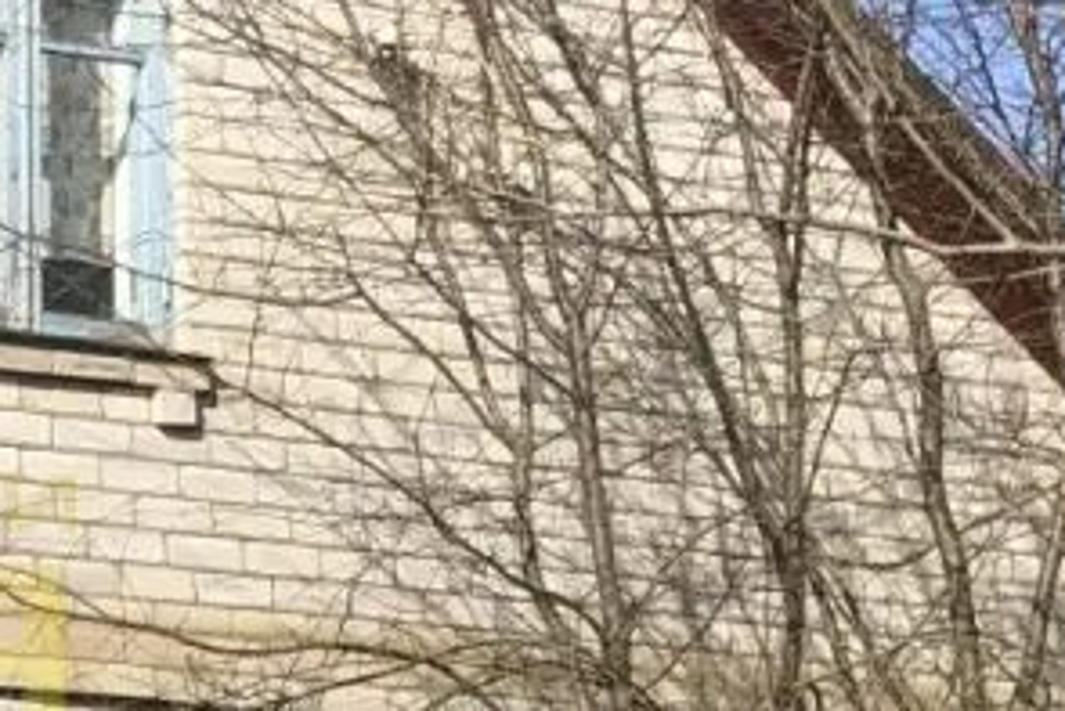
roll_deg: -2.5
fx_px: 4676
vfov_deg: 8.7
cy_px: 682
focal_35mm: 158
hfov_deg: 11.5
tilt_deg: +7.1
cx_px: -1191
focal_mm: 4
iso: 20
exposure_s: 1/1779
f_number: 1.8
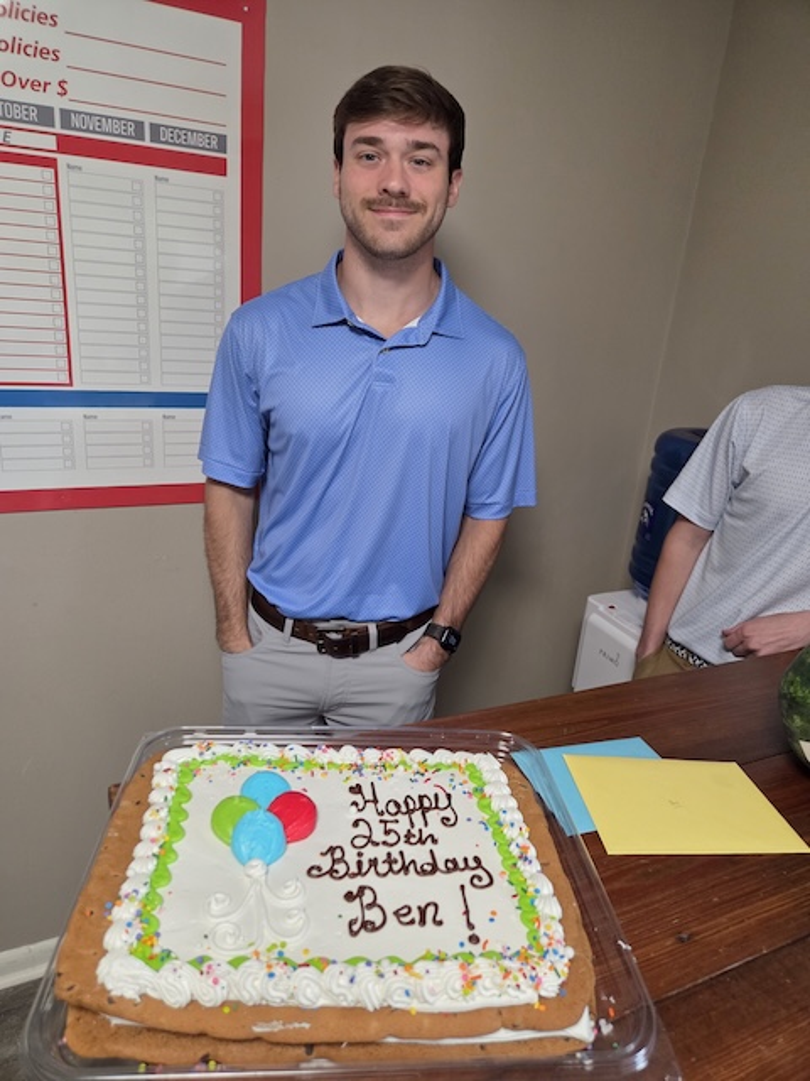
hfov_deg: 58.9
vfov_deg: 73.9
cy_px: 540
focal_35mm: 23
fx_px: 718
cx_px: 405
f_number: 1.8
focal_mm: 5.4
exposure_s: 1/120
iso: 400
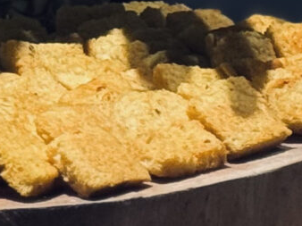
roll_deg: -0.2
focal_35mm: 364
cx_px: 610
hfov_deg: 5.3
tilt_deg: -13.4
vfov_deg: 4.1
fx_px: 3173
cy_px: 180
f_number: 1.78
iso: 250
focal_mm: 6.76
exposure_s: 1/40
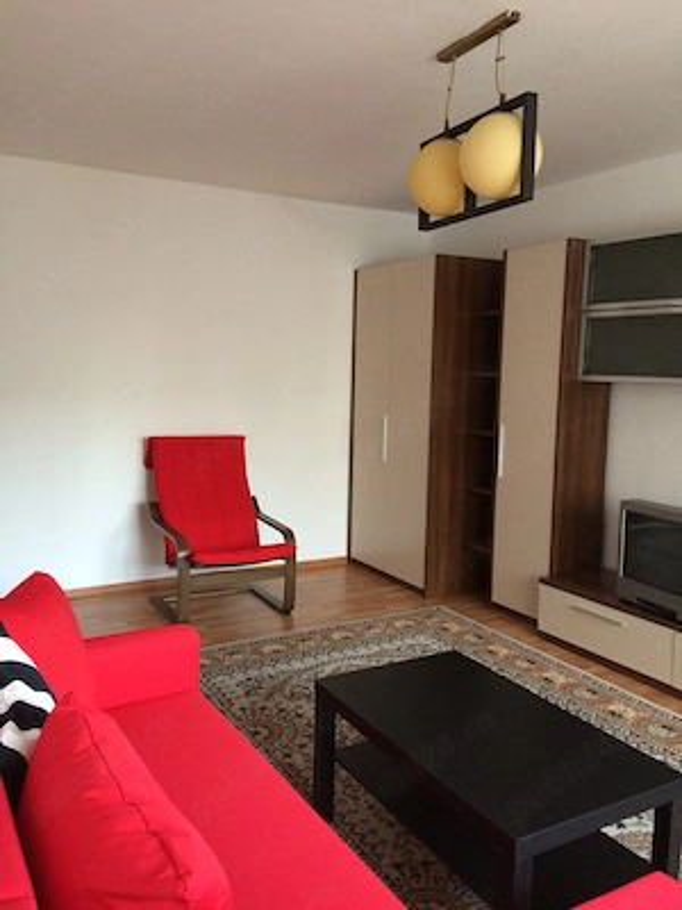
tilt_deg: -6.8
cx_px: 341
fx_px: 762
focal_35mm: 29
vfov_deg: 61.7
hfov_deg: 48.2
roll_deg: +0.0
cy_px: 455
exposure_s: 1/33
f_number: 2.2
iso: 320
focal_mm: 4.15
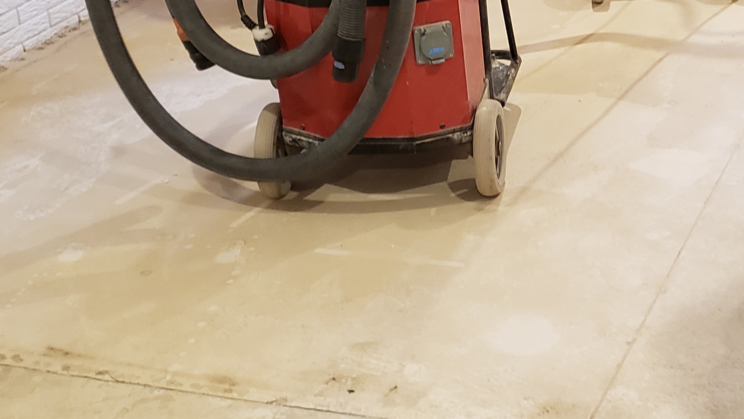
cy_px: 37
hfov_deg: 27.9
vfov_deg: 15.9
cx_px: 552
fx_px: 1480
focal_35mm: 75
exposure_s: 1/30
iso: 250
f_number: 1.5
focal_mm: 4.3
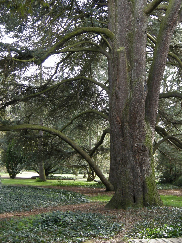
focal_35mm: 51
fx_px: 358
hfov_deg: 28.3
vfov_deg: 37.3
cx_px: 128
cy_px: 91
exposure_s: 1/66.8
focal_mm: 7.5
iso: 64
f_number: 2.7
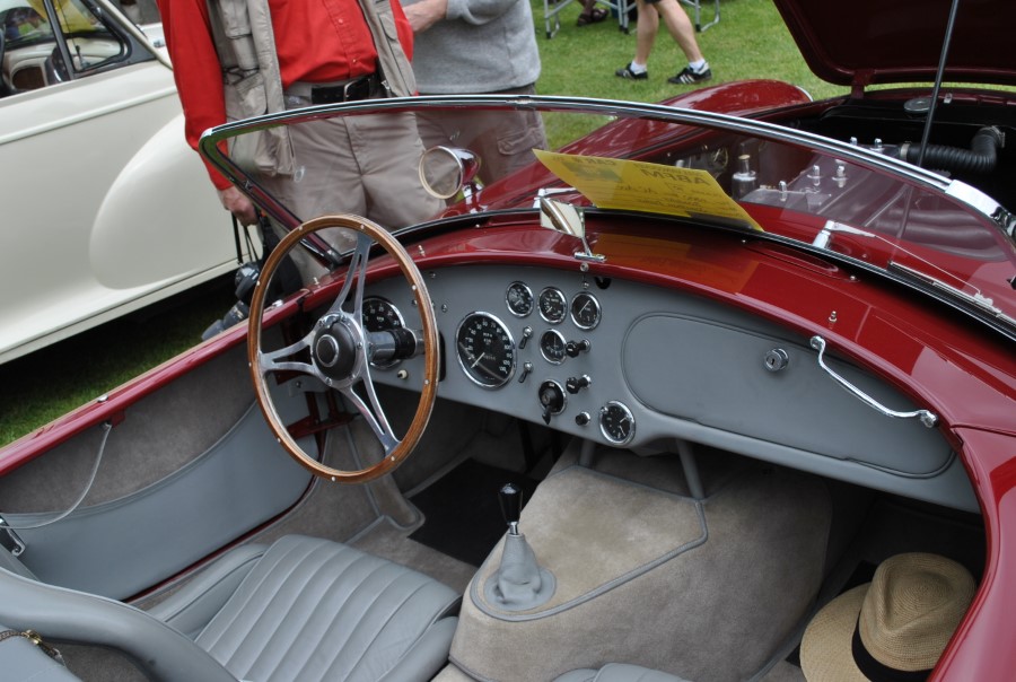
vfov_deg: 34.4
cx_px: 508
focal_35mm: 39
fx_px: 1103
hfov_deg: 49.5
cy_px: 341
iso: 100
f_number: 7.1
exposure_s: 1/200
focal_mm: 26
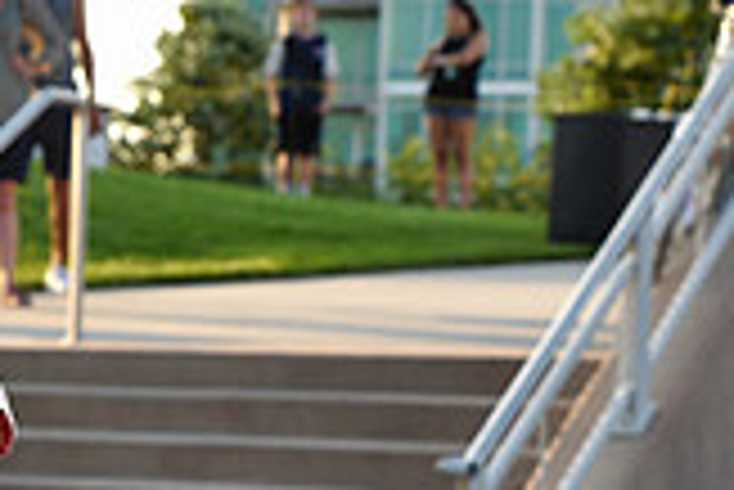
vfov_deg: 6.9
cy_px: 762
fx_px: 4000
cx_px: -113
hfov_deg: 10.3
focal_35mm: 196
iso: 200
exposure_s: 1/160
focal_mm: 55
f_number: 6.3
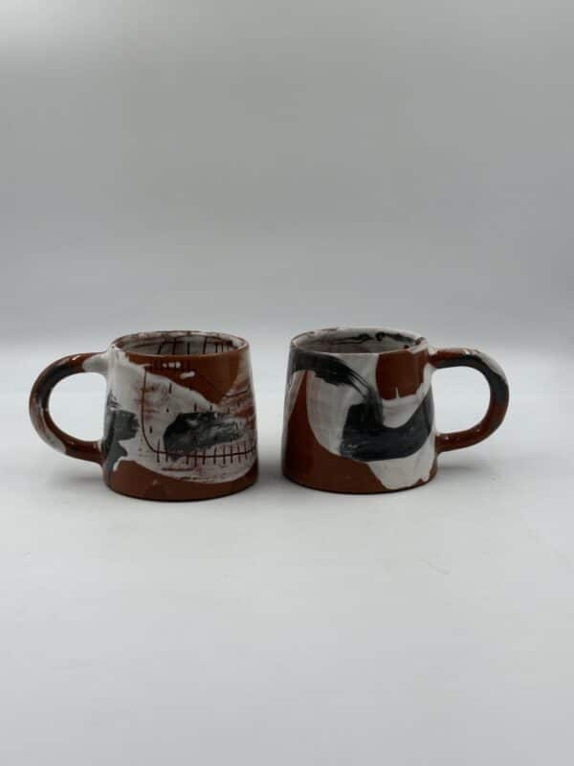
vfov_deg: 39.7
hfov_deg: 30.3
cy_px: 383
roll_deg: -1.3
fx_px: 1061
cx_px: 287
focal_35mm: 48
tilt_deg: -14.2
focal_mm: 6.86
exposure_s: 1/756
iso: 64
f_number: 1.78
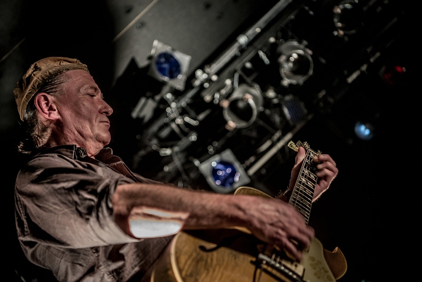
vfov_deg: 19.5
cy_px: 141
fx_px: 821
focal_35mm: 70
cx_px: 211
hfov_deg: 28.8
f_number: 2.8
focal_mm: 70
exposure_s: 1/100
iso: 1600
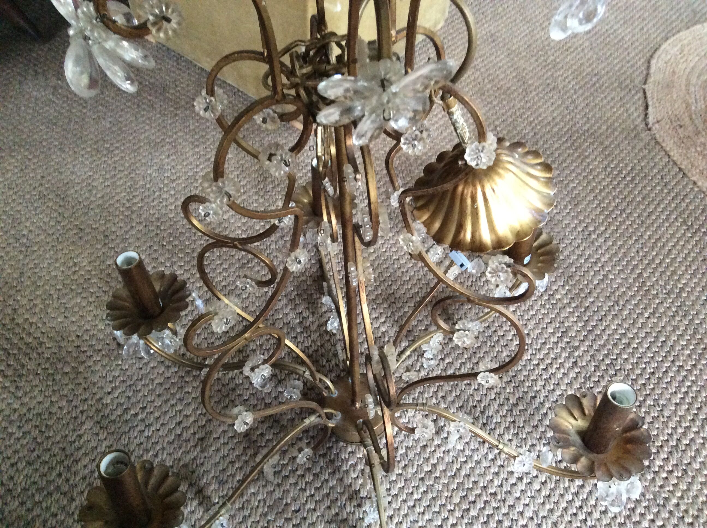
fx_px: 653
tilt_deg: -54.5
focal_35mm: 32
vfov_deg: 44.1
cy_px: 264
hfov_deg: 56.9
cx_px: 354
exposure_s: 1/25
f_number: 2.4
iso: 320
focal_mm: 3.3
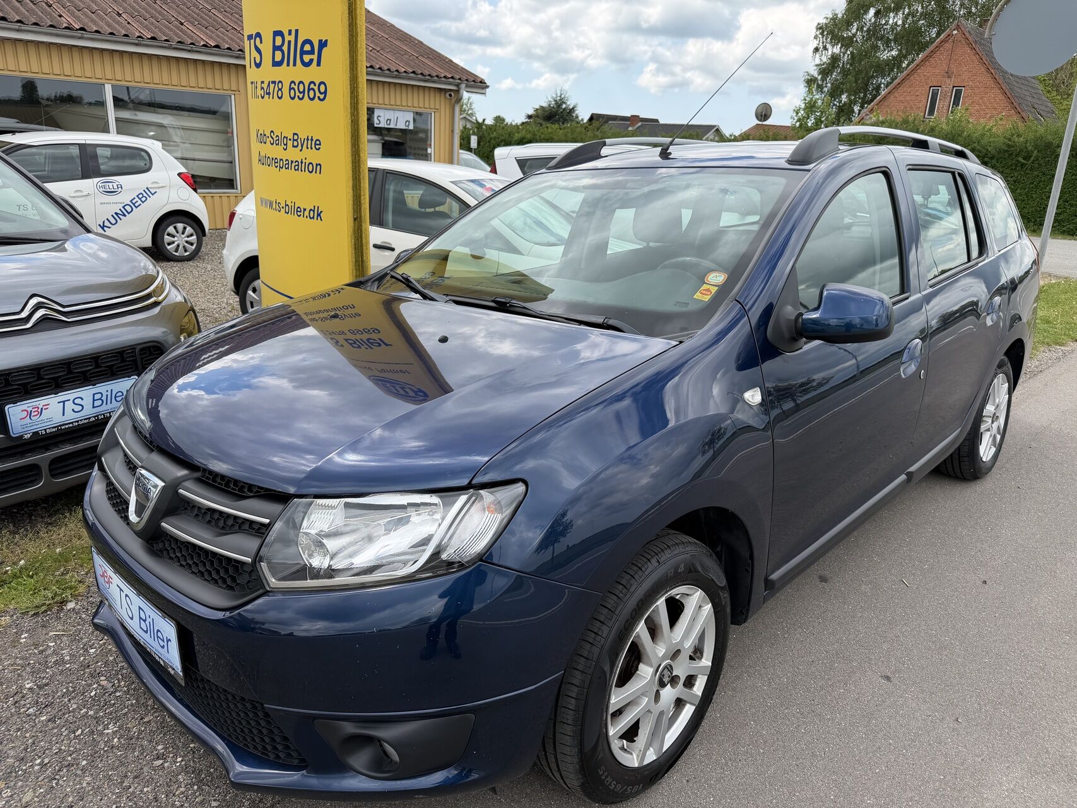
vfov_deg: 56.8
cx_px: 538
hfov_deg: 71.6
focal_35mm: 24
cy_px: 404
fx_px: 747
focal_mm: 6.76
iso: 80
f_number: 1.78
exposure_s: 1/2169
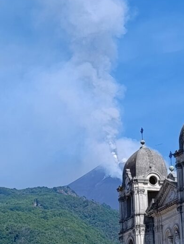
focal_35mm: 162
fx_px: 1145
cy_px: 24
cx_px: 83
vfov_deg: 12.1
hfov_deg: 9.2
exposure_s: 1/775
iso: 50
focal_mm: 6.11
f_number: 1.65
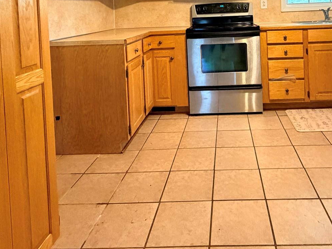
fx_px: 278
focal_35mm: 29
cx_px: 219
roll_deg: +2.6
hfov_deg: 60.3
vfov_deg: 43.3
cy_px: 17
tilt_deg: -1.7
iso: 1000
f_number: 2.2
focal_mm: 2.22
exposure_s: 1/60
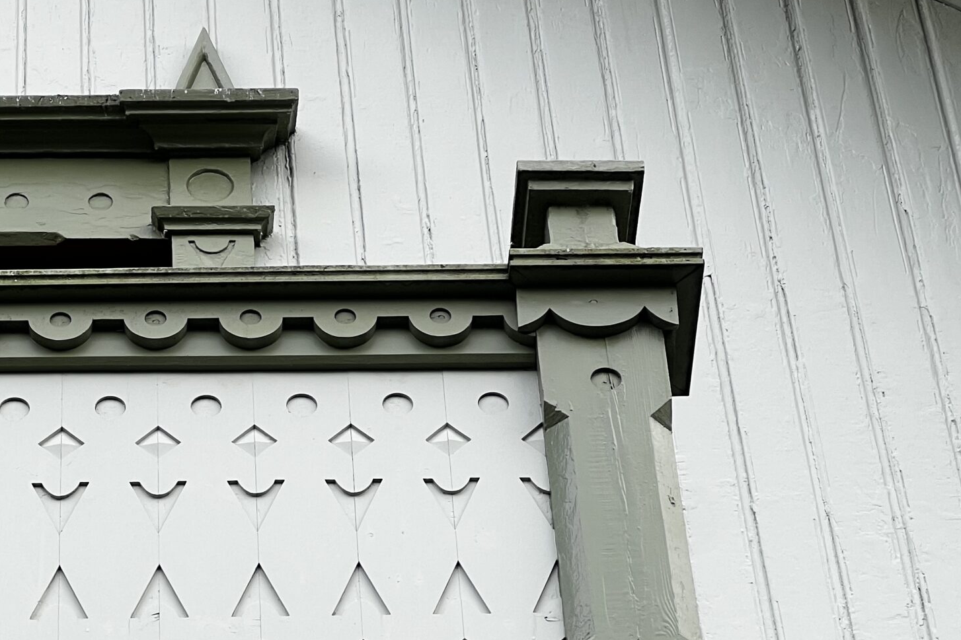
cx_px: 126
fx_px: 3763
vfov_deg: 9.7
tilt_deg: +40.4
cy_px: 573
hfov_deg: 14.4
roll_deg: +0.5
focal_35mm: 141
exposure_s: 1/115
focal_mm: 9
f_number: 2.8
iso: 32
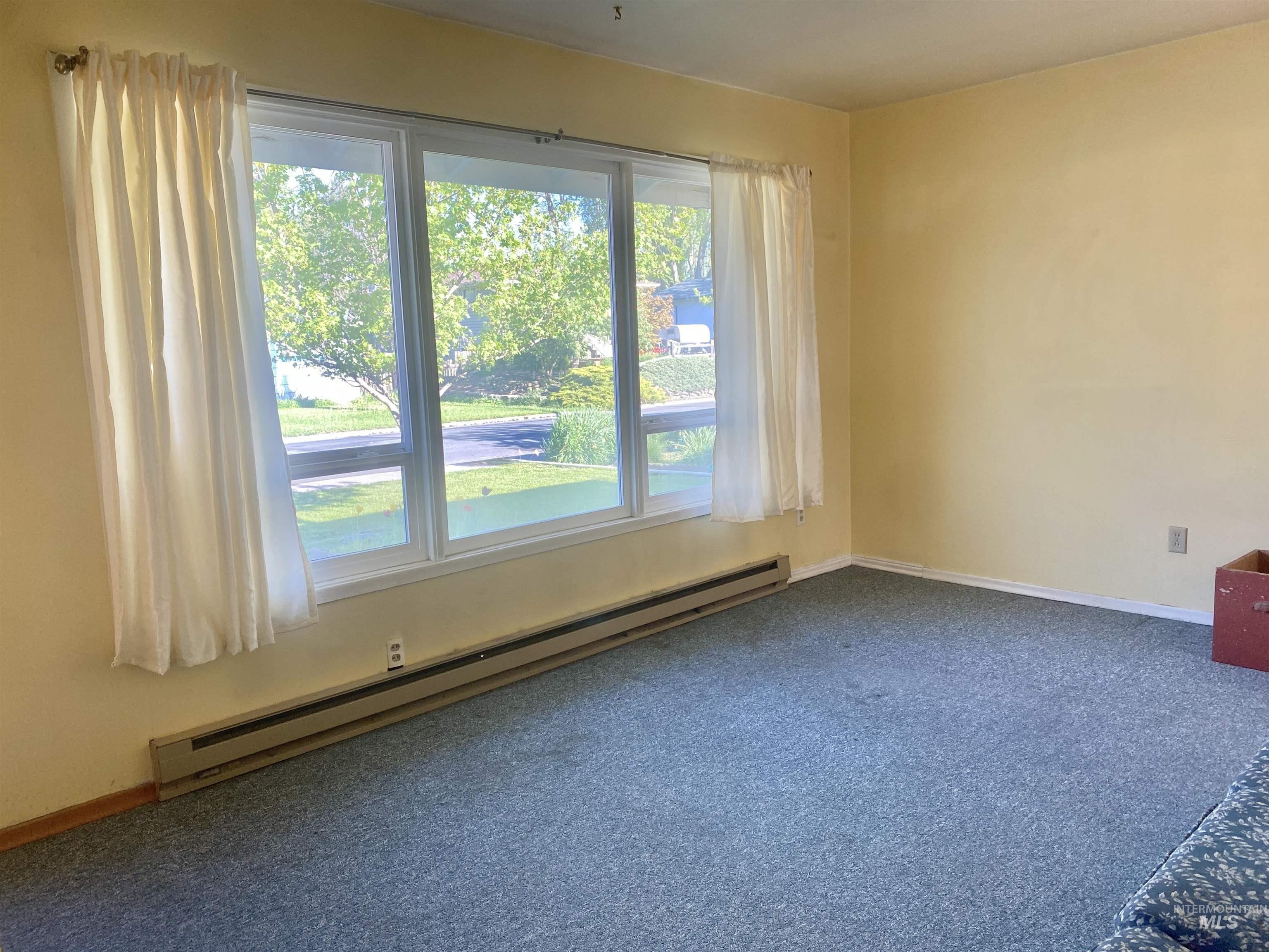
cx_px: 634
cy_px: 476
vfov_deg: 53.1
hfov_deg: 67.3
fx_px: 953
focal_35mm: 26
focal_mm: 4.25
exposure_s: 1/121
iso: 64
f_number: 1.8
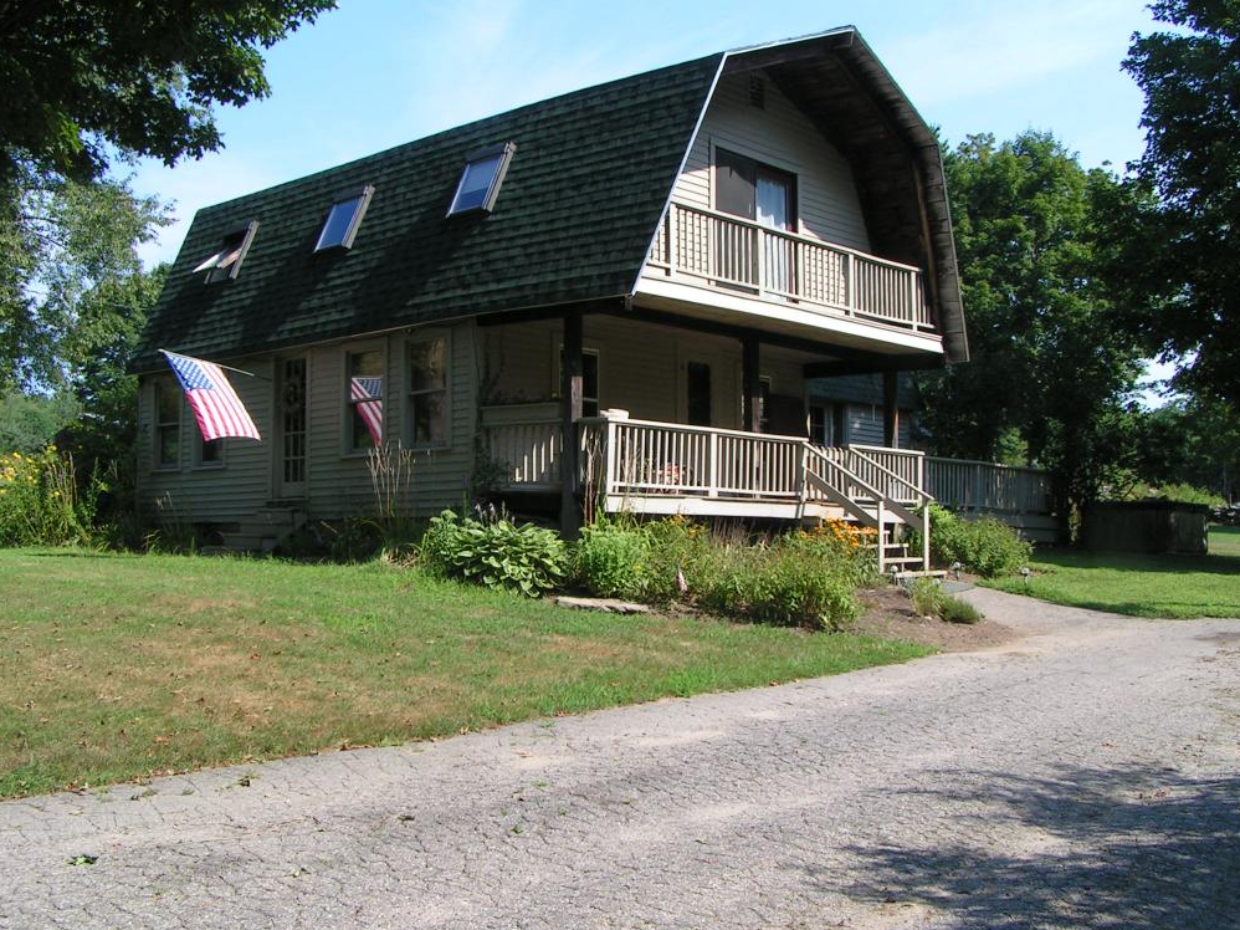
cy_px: 458
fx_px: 1397
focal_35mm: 39
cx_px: 620
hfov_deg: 47.9
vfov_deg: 36.8
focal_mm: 5.8
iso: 50
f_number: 5.6
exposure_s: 1/200
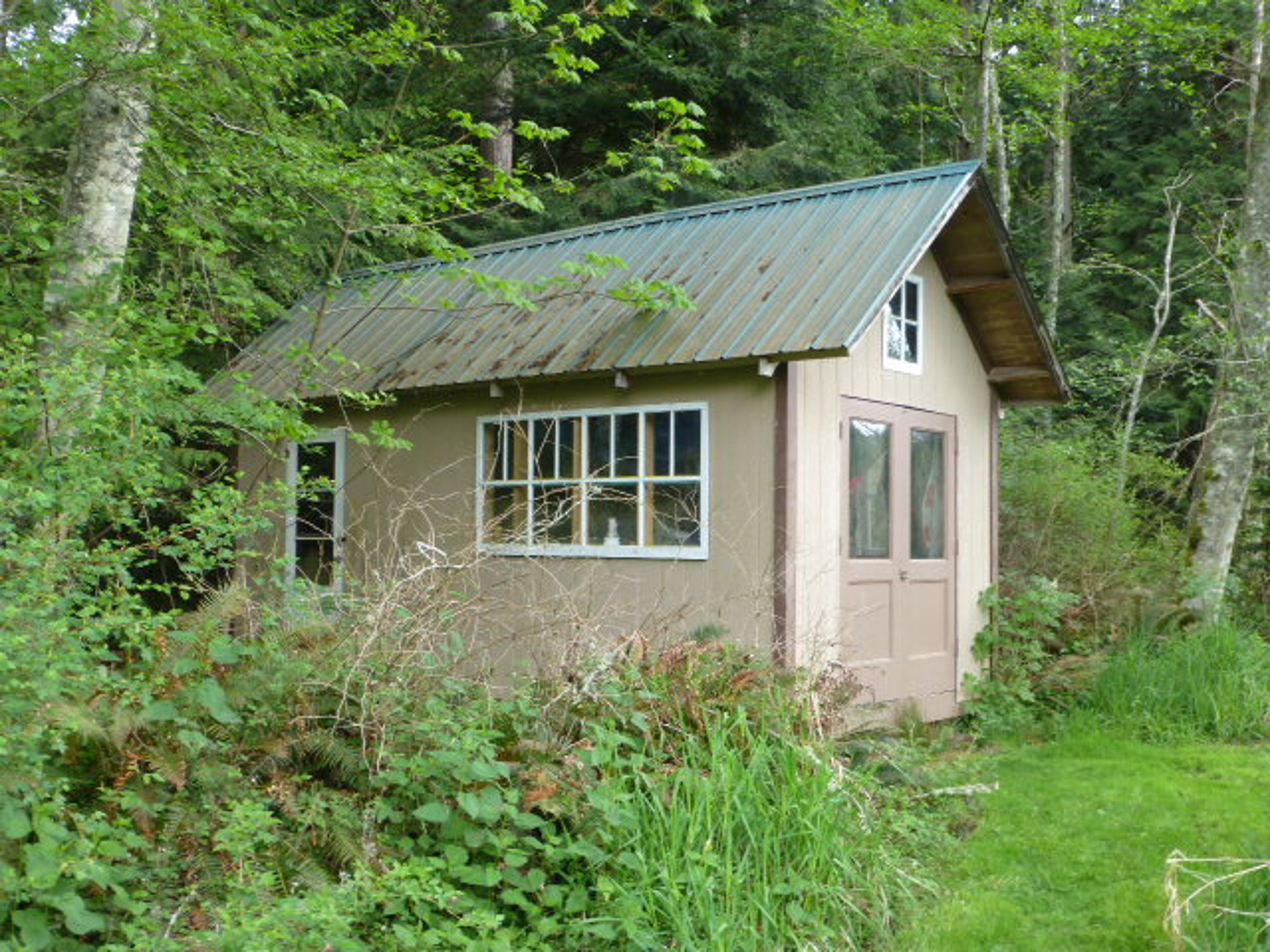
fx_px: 1431
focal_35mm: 39
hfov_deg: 47.9
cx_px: 635
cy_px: 476
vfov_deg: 36.8
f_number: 3.9
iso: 125
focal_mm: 6.9
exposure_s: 1/60
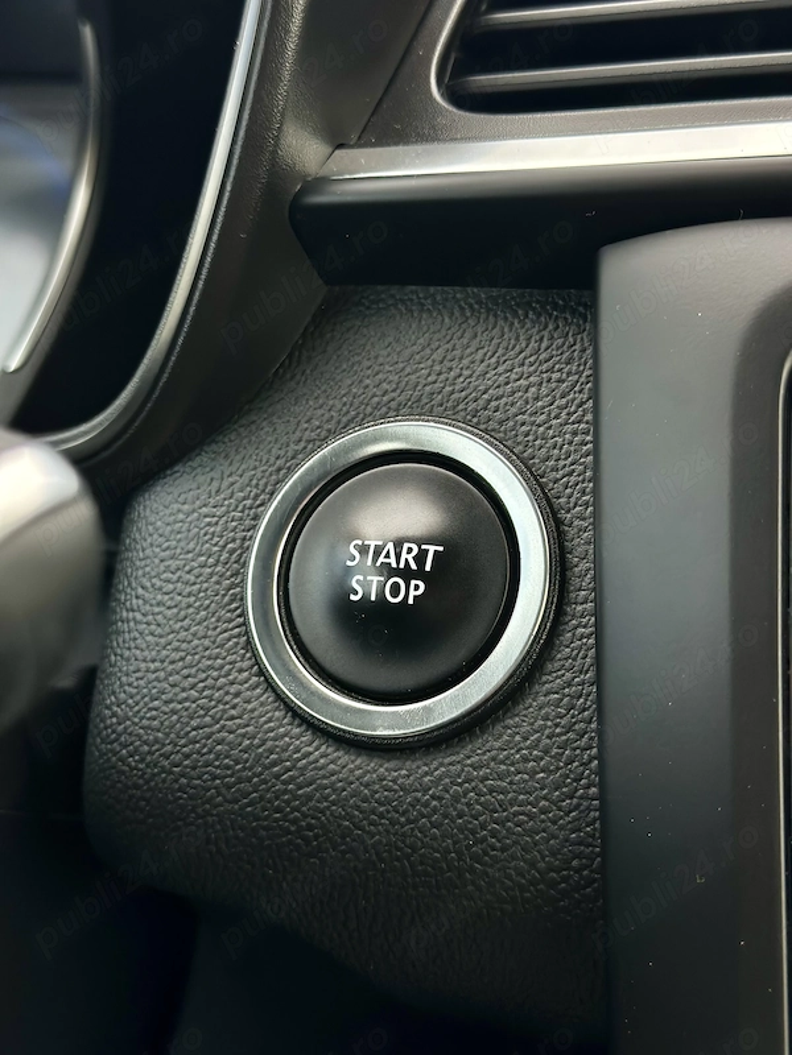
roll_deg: +0.2
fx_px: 1464
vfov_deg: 39.7
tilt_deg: -12.4
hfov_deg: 30.3
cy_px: 528
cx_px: 396
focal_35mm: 48
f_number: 1.78
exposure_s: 1/615
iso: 80
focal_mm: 6.86
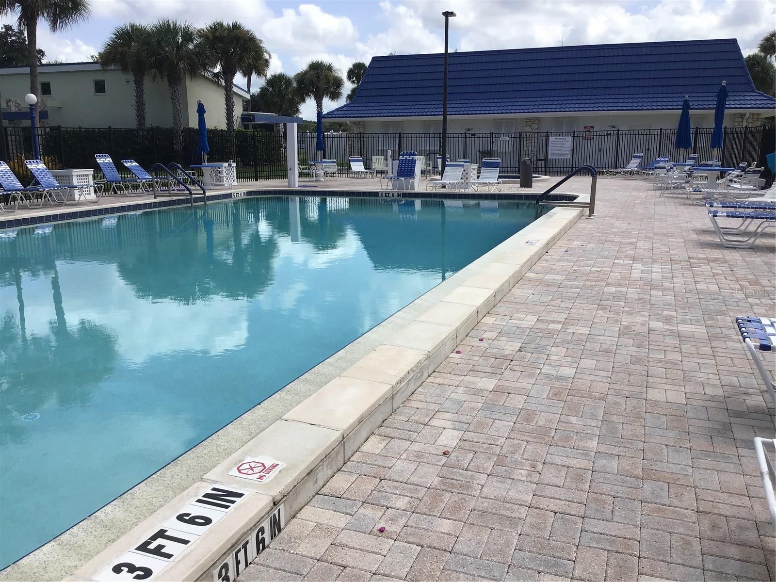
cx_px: 388
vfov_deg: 45.4
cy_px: 291
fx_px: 695
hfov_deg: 58.4
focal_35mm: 31
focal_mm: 3.3
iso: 25
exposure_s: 1/1942
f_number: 2.4
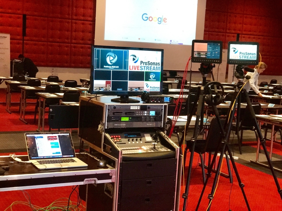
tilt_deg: -6.9
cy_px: 106
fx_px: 464
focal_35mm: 57
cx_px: 141
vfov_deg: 25.7
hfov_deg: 33.8
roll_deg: -3.7
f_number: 2.8
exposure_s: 1/50
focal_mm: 6.6
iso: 500
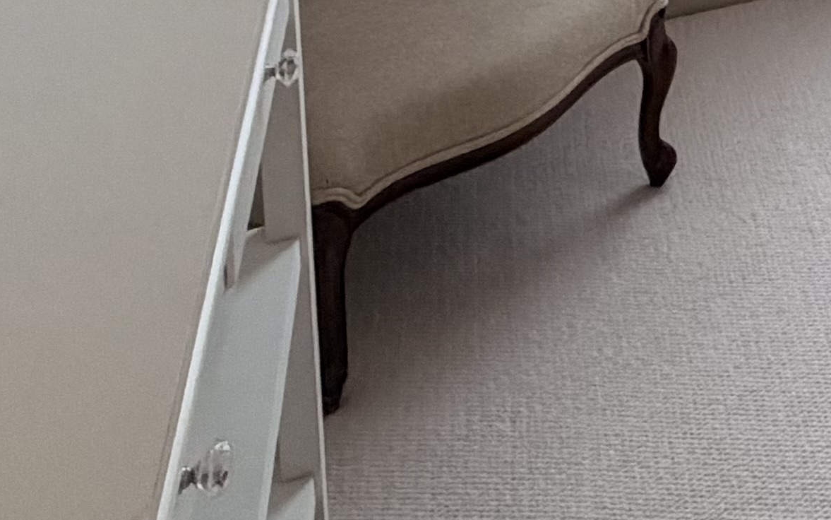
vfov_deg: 13.3
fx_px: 1631
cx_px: 1200
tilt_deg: -4.8
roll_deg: +0.0
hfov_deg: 23.6
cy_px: -737
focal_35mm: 72
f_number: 2.2
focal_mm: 2.22
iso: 125
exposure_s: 1/100
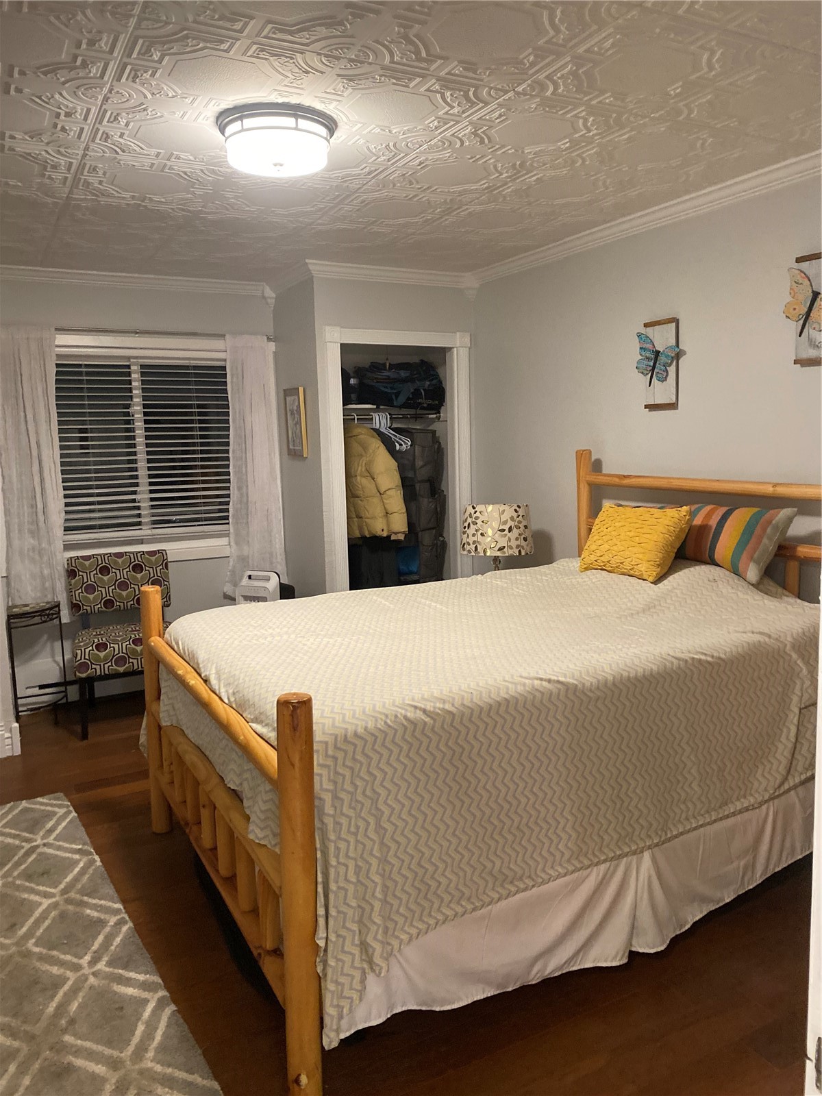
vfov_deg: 67.3
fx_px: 823
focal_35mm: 26
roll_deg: +0.6
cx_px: 411
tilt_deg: -6.5
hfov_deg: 53.1
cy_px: 548
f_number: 1.8
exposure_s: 1/60
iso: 500
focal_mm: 4.25
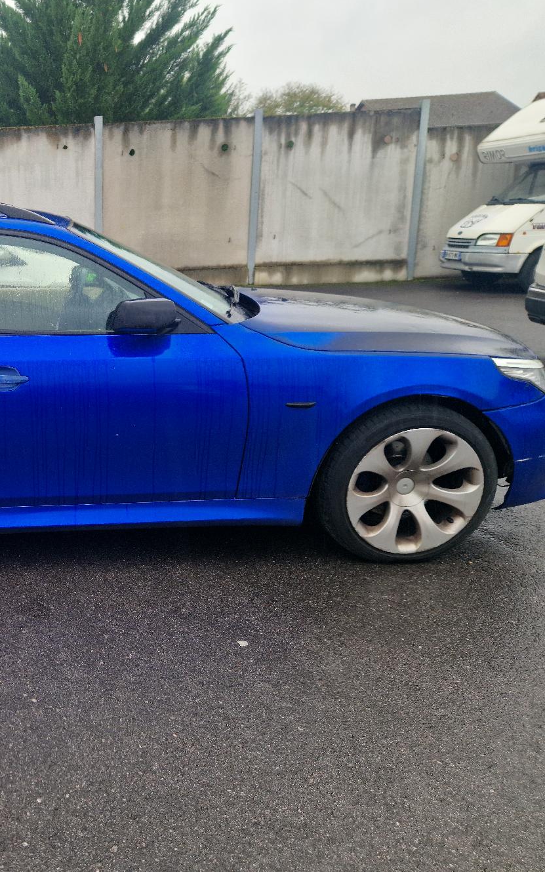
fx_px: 784
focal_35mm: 33
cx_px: 2
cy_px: 430
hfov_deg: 34.8
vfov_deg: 58.1
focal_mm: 5.4
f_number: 1.8
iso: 50
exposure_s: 1/125
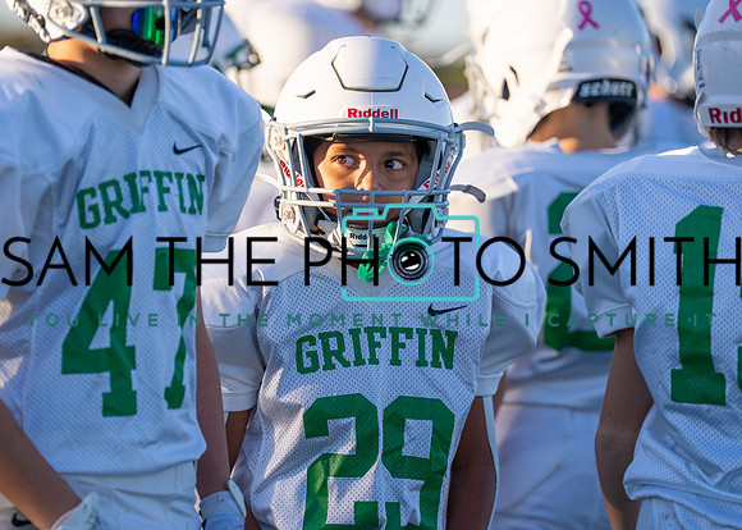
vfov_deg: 6.8
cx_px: 376
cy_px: 245
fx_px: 4482
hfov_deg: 9.5
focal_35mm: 213
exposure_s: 1/4000
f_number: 2.8
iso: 200
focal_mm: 185
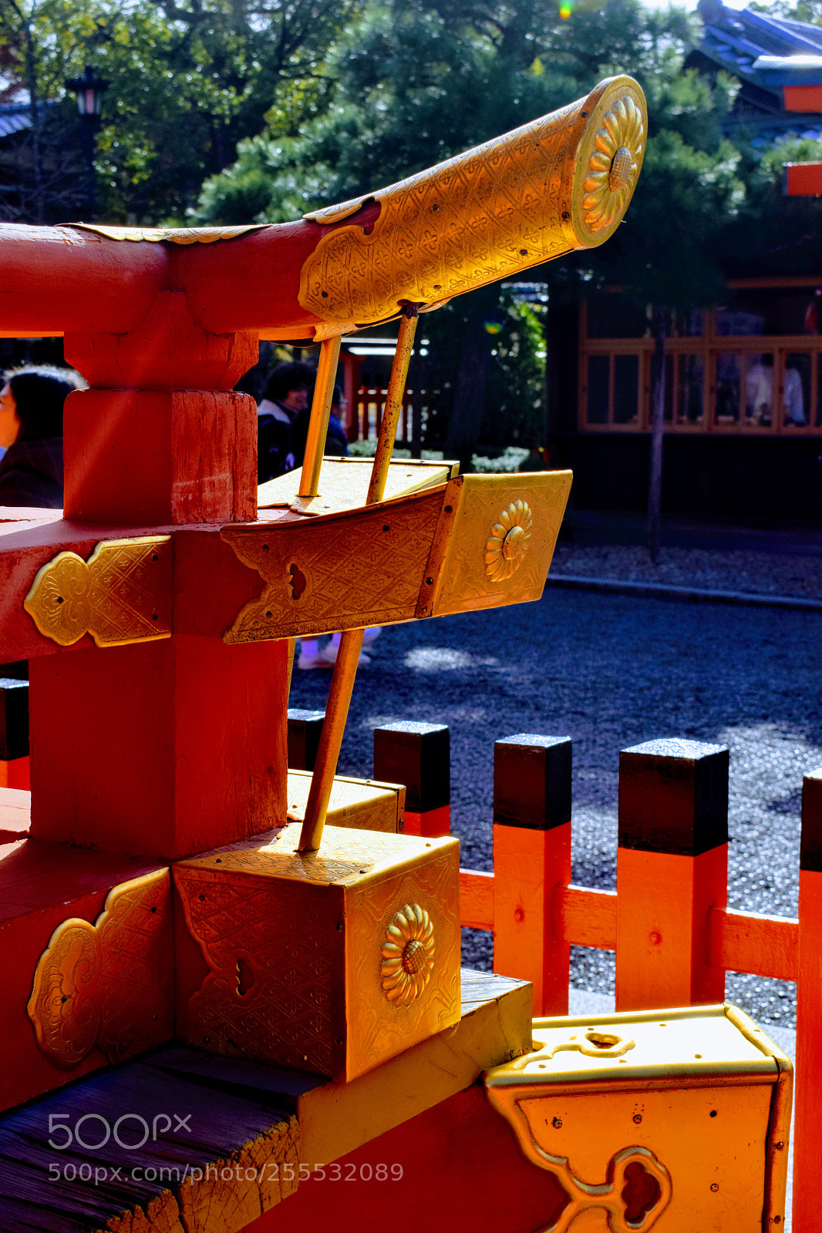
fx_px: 1953
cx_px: 411
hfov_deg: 23.8
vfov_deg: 35.1
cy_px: 616
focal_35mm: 57
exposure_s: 1/500
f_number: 11
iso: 200
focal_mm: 38
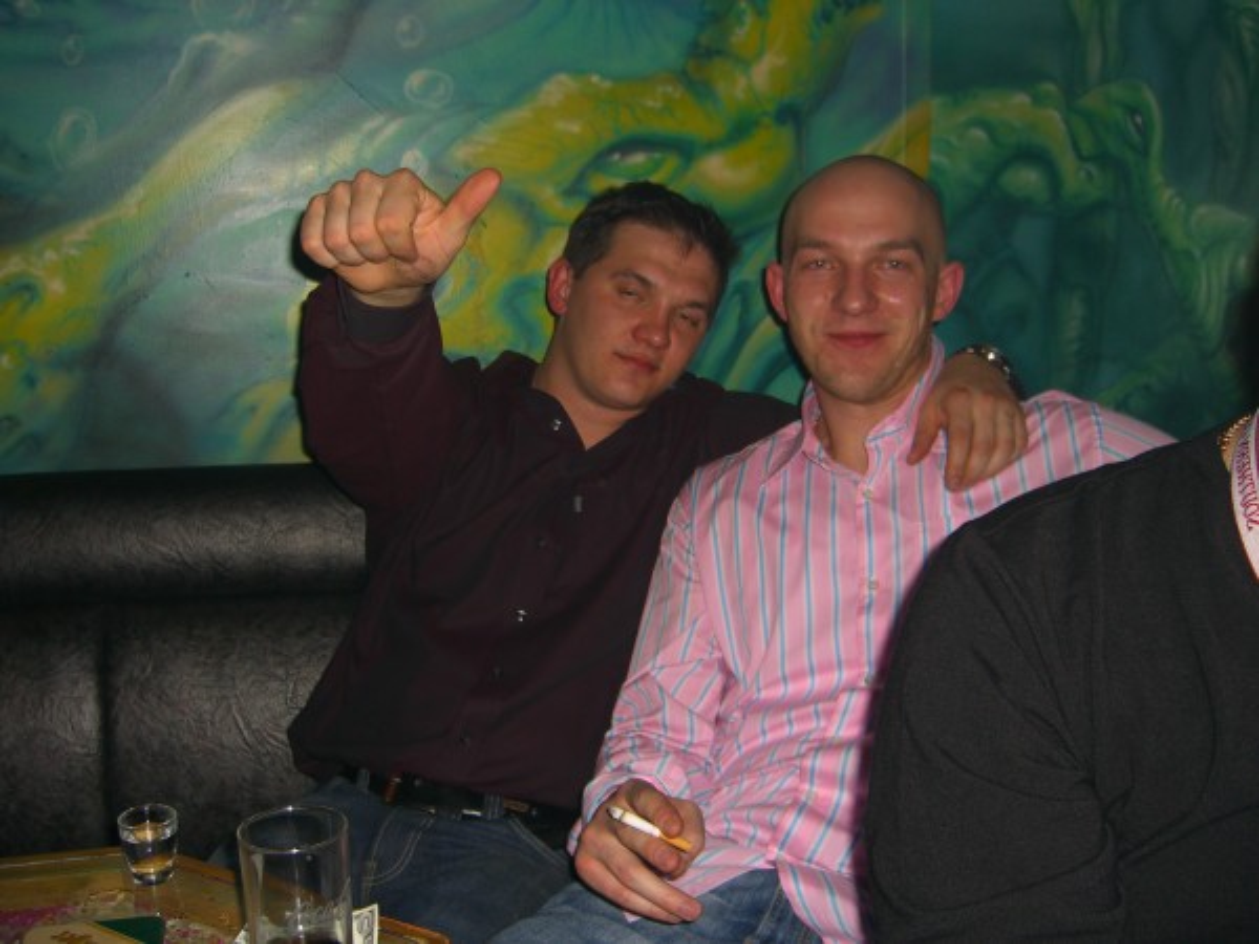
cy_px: 472
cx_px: 630
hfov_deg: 49.0
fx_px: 1382
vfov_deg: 37.7
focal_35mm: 38
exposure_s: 1/60
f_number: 2.8
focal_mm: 7.9
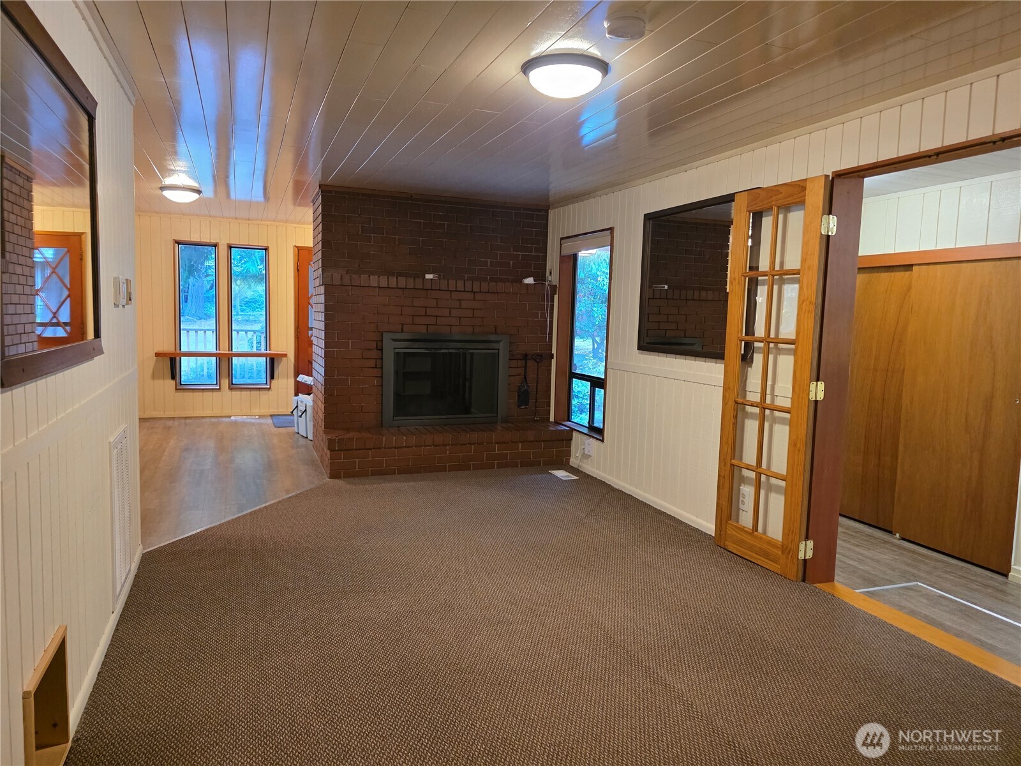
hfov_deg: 73.9
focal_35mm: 23
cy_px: 383
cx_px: 510
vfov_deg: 58.9
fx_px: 678
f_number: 1.7
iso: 800
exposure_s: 1/120
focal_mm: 6.3
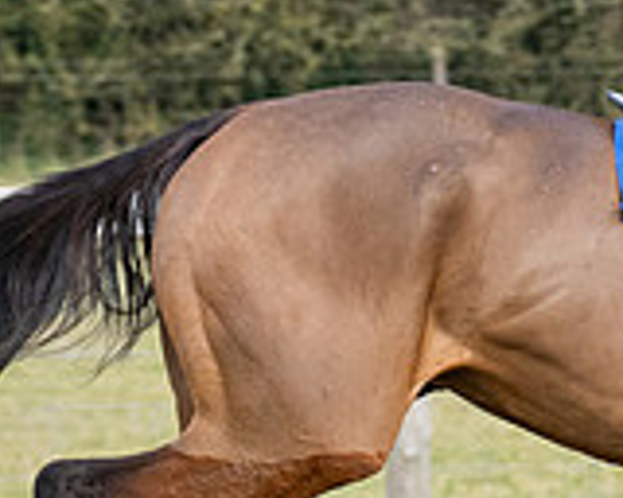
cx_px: 942
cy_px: 427
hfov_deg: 2.8
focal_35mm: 690
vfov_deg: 2.2
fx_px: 12722
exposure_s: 1/1000
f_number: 5
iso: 400
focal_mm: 91
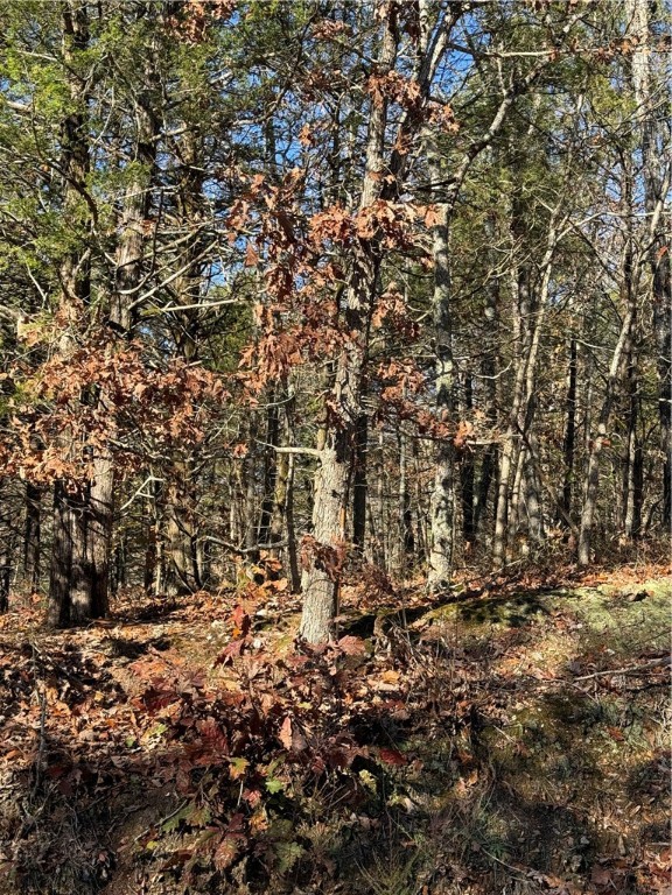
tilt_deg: +9.8
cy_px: 448
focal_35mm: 48
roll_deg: -2.9
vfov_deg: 39.7
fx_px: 1242
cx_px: 336
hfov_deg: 30.3
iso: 64
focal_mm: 6.76
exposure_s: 1/885
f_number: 1.78
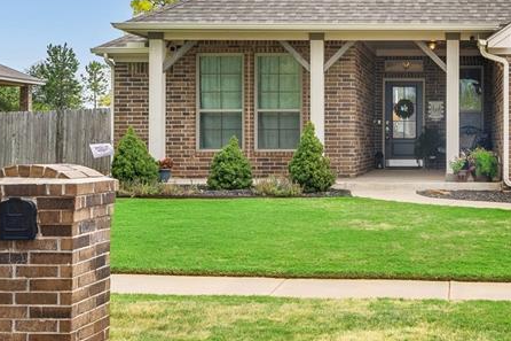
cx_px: 476
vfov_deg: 21.8
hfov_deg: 30.7
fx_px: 880
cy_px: 126
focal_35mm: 62
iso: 200
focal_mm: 18
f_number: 8
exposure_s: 1/160
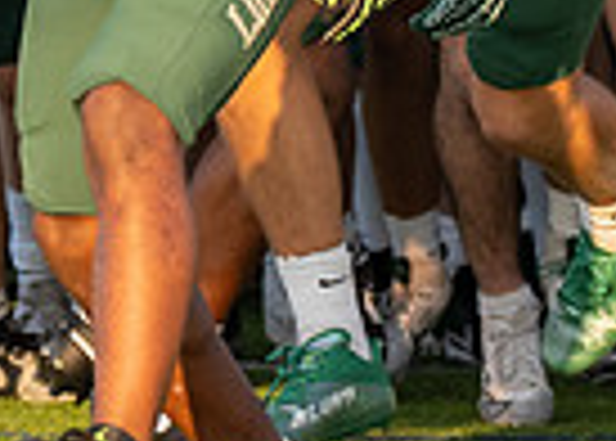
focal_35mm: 773
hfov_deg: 2.6
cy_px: -298
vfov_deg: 1.9
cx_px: 608
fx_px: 13530
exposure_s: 1/1600
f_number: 2.8
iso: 160
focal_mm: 92
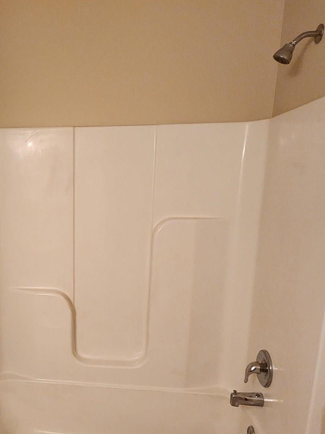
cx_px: 58
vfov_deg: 62.5
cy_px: 273
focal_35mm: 28
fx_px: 351
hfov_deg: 46.7
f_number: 2.2
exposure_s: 1/30
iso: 640
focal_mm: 2.2
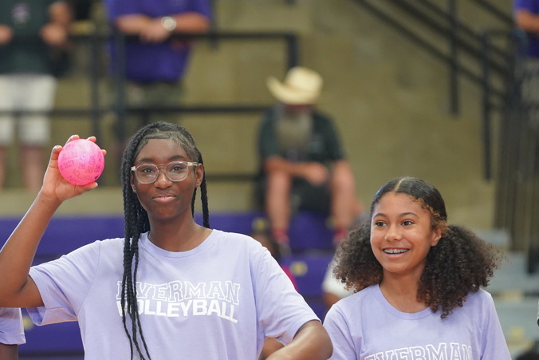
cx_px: 152
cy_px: 250
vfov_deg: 4.6
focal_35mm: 300
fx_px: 4492
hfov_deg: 6.9
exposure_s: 1/200
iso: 5000
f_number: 4
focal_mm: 198
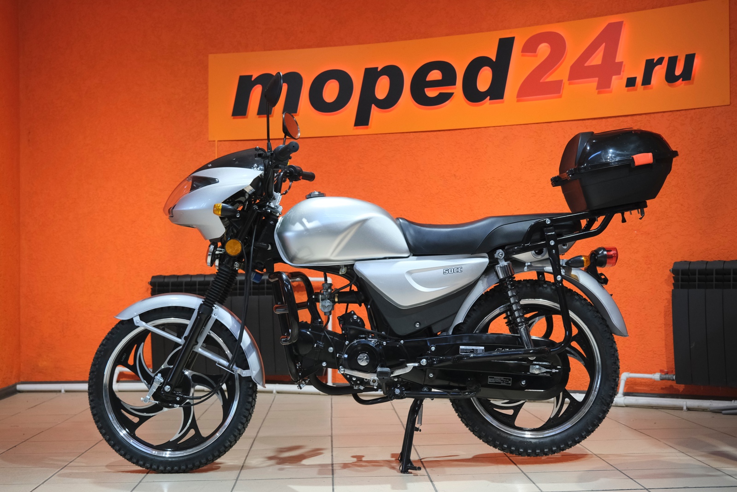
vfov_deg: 27.5
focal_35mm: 49
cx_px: 368
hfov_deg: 40.3
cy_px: 246
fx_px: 1003
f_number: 4
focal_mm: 32.5
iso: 1600
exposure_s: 1/100
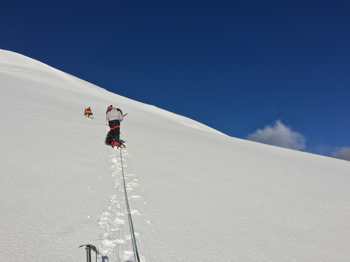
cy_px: 131
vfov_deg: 48.2
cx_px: 175
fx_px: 293
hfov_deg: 61.7
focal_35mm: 29
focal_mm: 4.15
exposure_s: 1/2849
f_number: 2.2
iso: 25
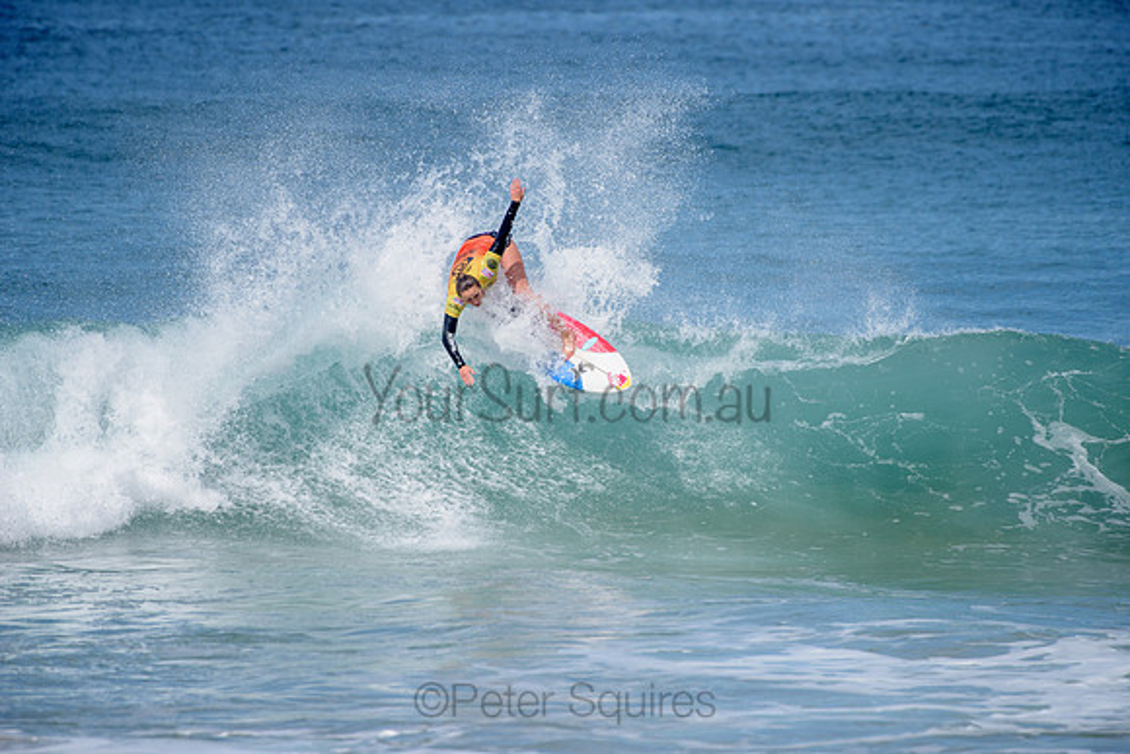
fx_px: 15697
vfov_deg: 2.8
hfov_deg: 4.1
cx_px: 565
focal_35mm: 500
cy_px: 377
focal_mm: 500
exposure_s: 1/2500
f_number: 6.3
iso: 250
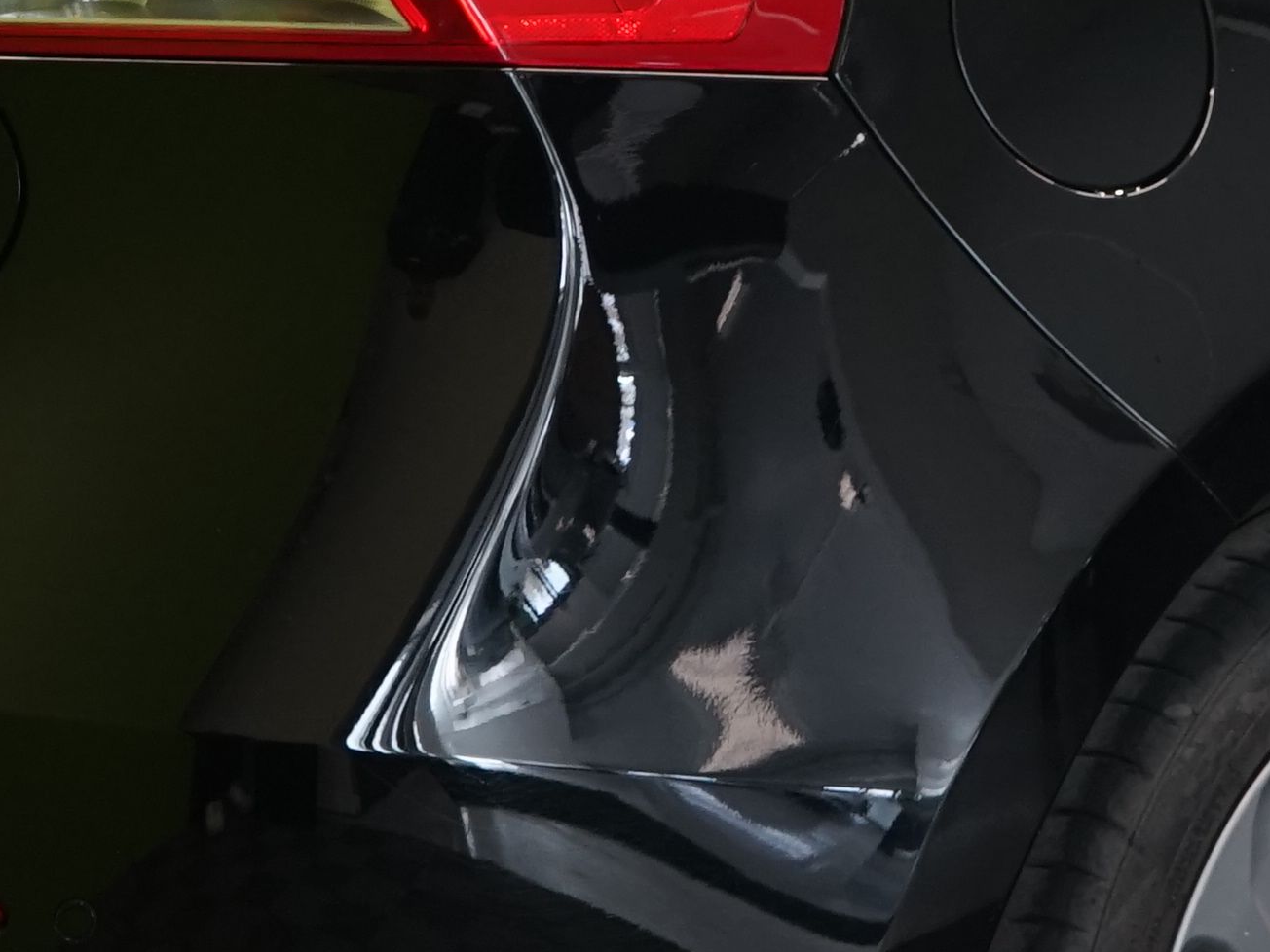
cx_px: 923
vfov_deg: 10.2
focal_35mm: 146
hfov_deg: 13.5
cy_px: 409
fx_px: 5356
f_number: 4.5
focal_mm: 33
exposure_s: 1/30
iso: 800
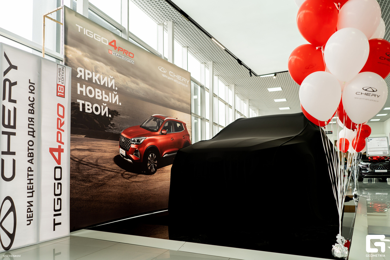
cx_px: 195
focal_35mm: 28
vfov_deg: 46.4
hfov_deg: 65.5
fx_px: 303
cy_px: 130
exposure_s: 1/160
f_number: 3.2
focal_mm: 28
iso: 160
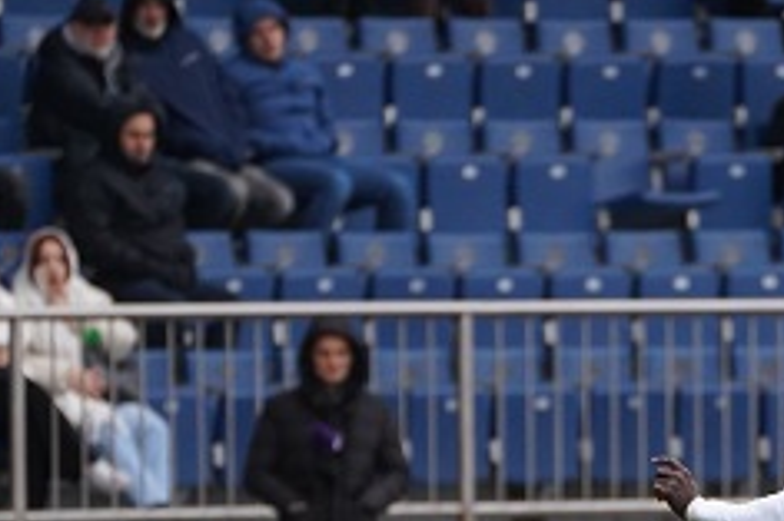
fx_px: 22132
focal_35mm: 1017
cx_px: 581
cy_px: 554
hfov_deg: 2.0
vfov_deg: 1.3
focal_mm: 400
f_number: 5.6
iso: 3200
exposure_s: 1/2000
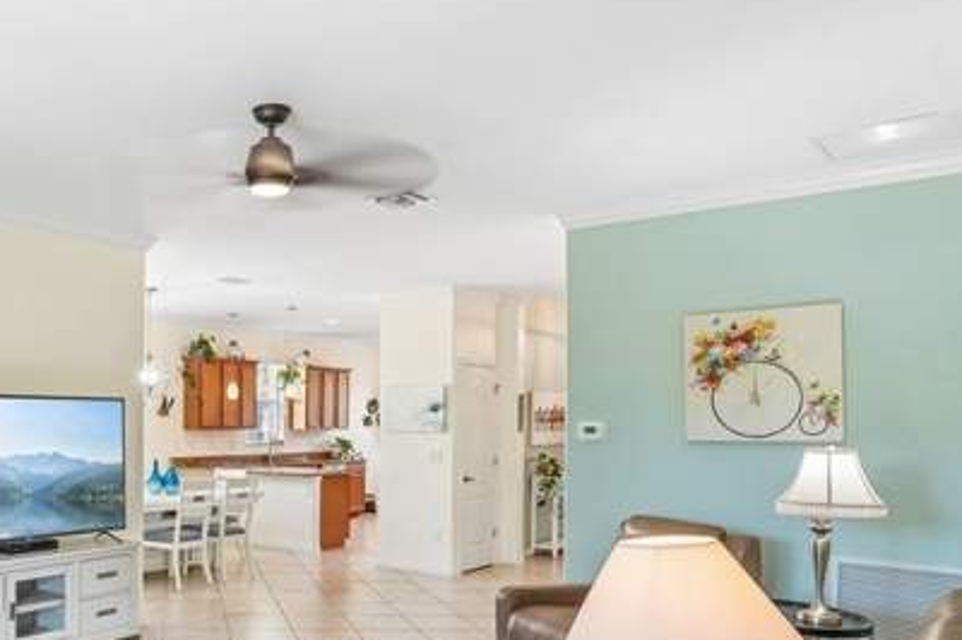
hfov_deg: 54.6
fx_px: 854
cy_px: 411
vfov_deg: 40.7
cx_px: 188
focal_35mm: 32
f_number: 8
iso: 400
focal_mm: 16
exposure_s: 1/13
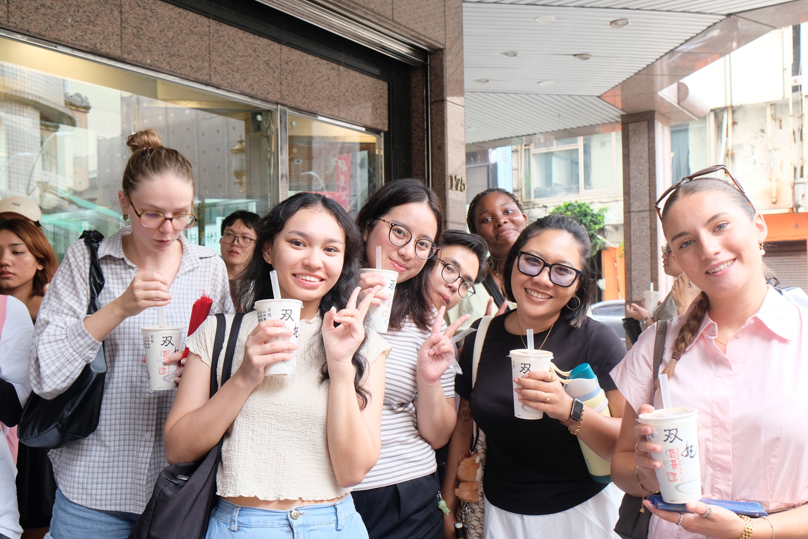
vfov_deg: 41.2
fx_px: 719
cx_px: 390
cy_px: 275
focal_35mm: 32
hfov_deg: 58.7
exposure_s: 1/60
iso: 400
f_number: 4
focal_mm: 19.6
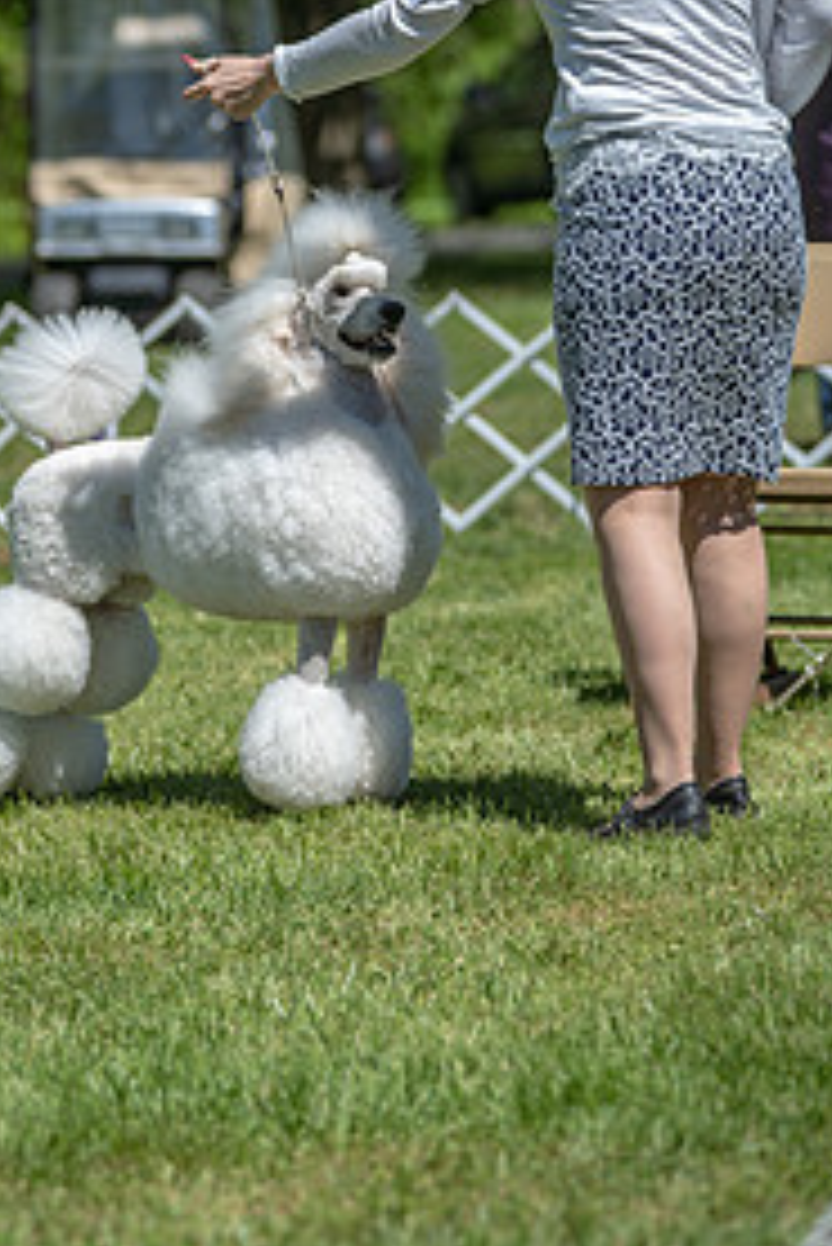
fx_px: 7582
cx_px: 202
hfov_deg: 6.3
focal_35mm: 219
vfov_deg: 9.4
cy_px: 391
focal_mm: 135
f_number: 4
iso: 100
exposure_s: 1/1000
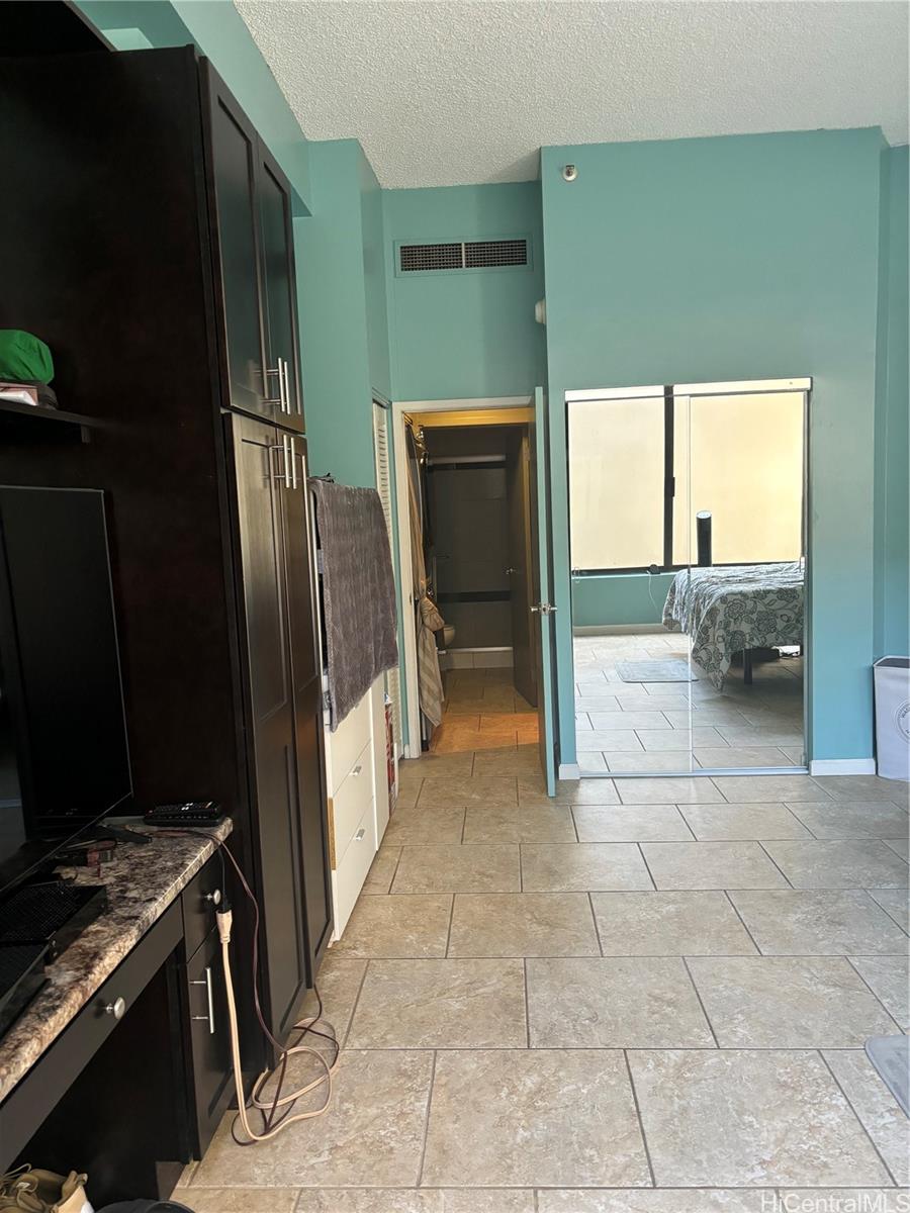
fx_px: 911
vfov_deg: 67.3
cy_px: 606
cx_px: 455
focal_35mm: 26
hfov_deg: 53.1
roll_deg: +1.0
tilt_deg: -6.3
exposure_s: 1/60
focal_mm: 5.96
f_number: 1.6
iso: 320
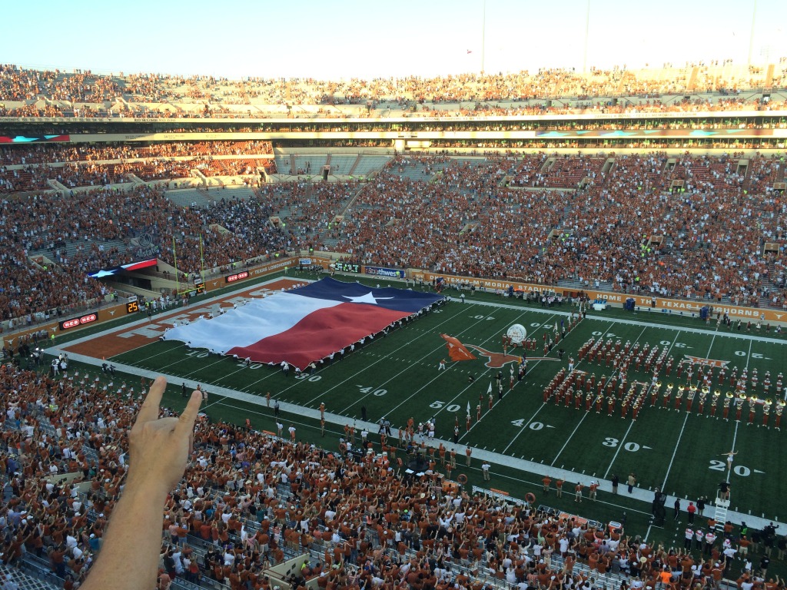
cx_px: 394
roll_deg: +1.0
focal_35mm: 29
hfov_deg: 61.7
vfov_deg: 48.2
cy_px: 295
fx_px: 659
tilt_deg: -14.8
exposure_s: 1/354
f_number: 2.2
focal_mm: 4.15
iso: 32
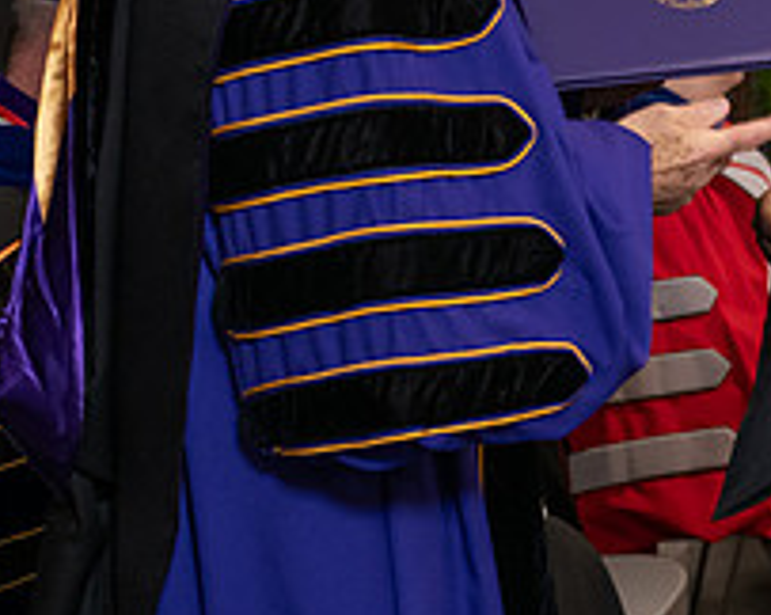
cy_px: -89
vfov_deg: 8.1
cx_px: 627
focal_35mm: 188
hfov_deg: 10.2
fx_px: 4286
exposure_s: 1/125
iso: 2000
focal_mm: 70
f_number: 5
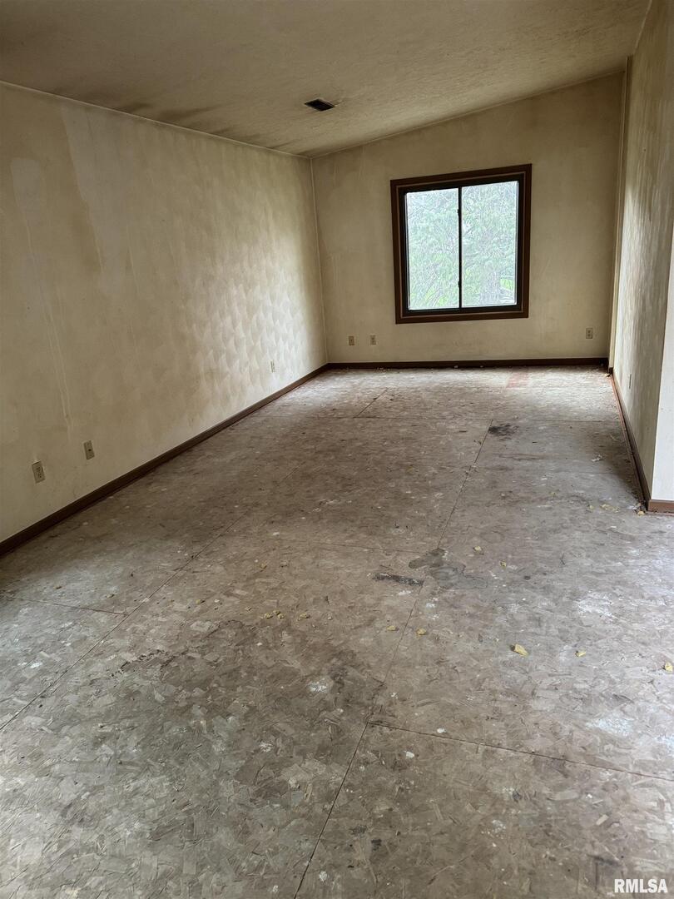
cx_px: 337
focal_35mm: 24
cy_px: 450
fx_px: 623
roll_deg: +4.5
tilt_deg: -18.5
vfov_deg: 71.6
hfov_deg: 56.8
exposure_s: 1/60
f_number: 1.78
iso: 320
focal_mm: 6.76
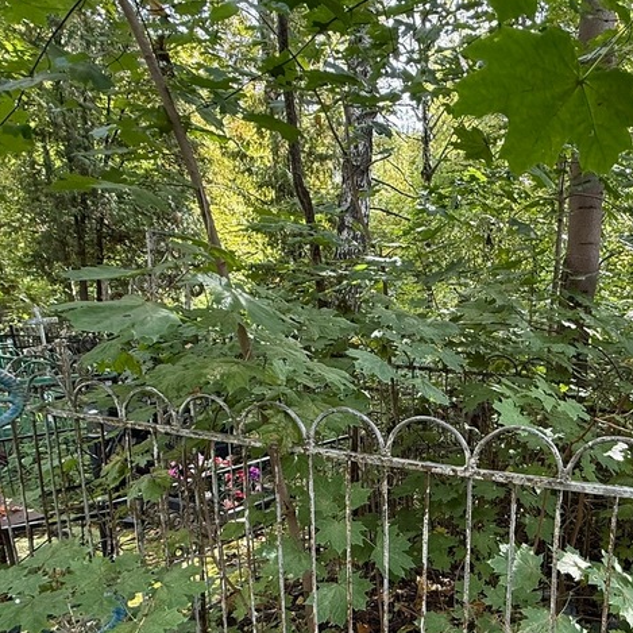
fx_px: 559
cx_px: 489
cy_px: 439
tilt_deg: -14.5
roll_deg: +1.9
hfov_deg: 55.7
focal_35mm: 27
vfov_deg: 57.3
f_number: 2.2
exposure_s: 1/99
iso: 160
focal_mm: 2.22
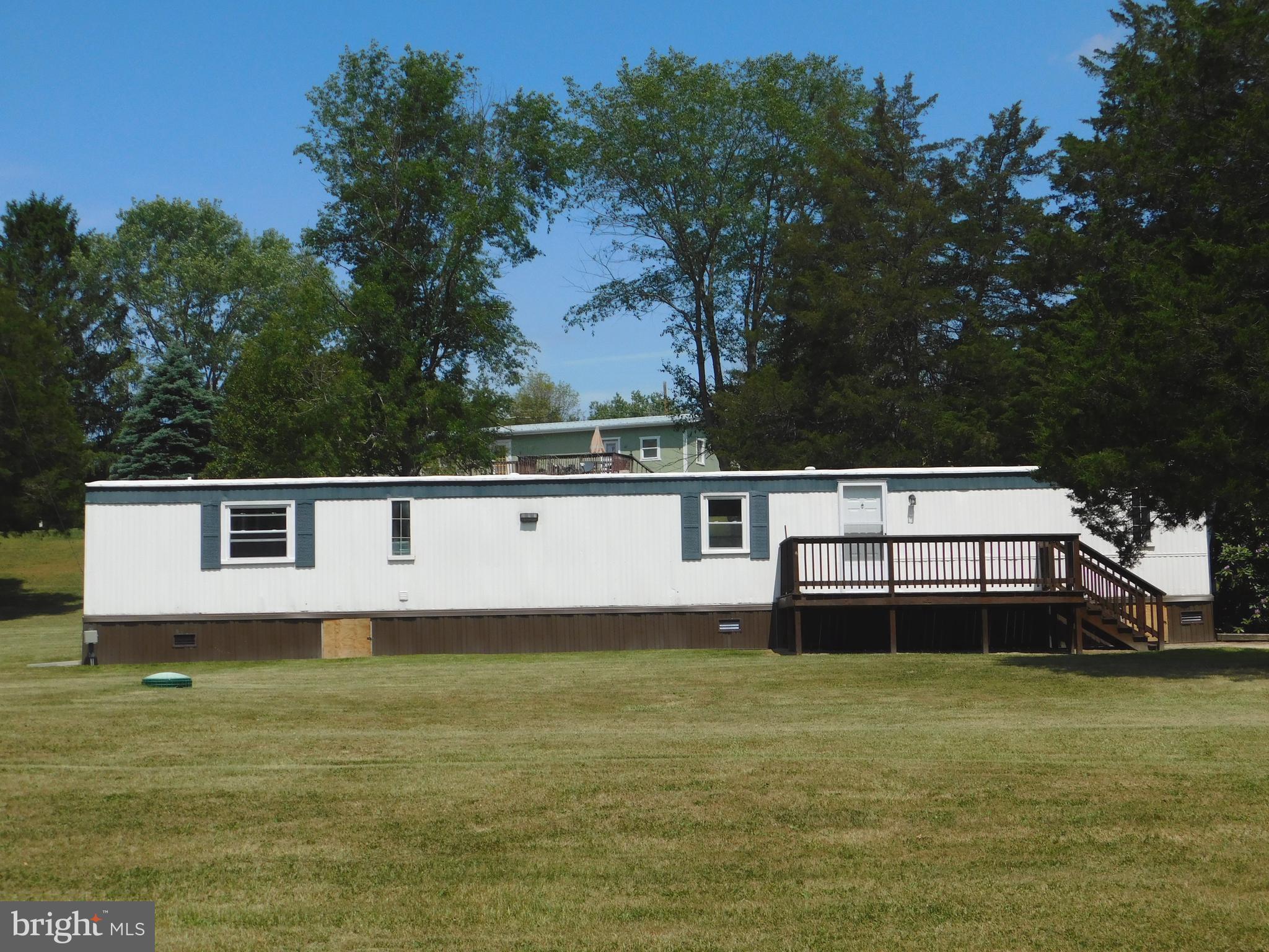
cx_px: 634
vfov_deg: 28.6
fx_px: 1870
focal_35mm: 51
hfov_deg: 37.5
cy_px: 476
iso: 125
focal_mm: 9
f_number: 7.6
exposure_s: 1/500
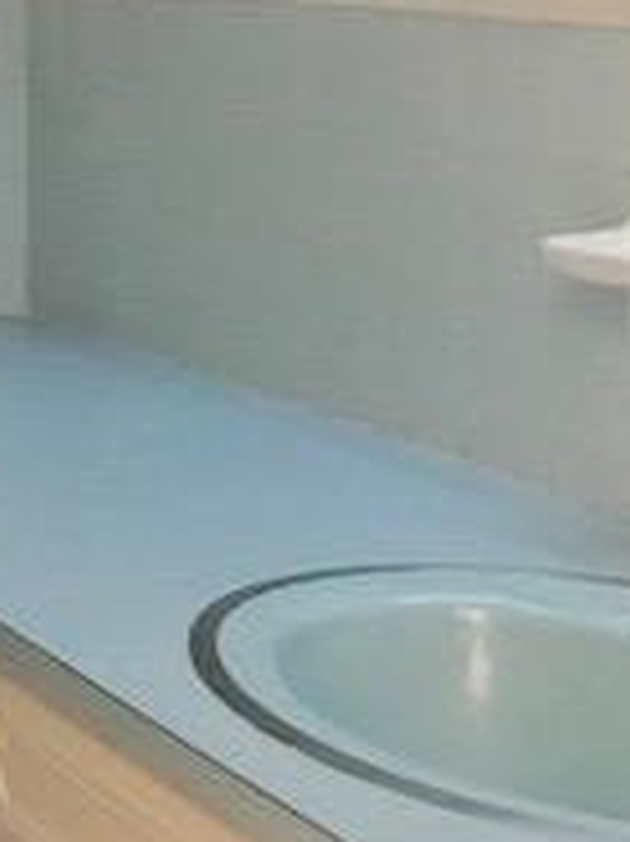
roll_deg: +1.0
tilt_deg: -6.2
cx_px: -351
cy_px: 171
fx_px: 2332
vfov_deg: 20.2
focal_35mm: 96
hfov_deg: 14.3
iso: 100
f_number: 1.8
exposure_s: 1/4
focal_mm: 3.99
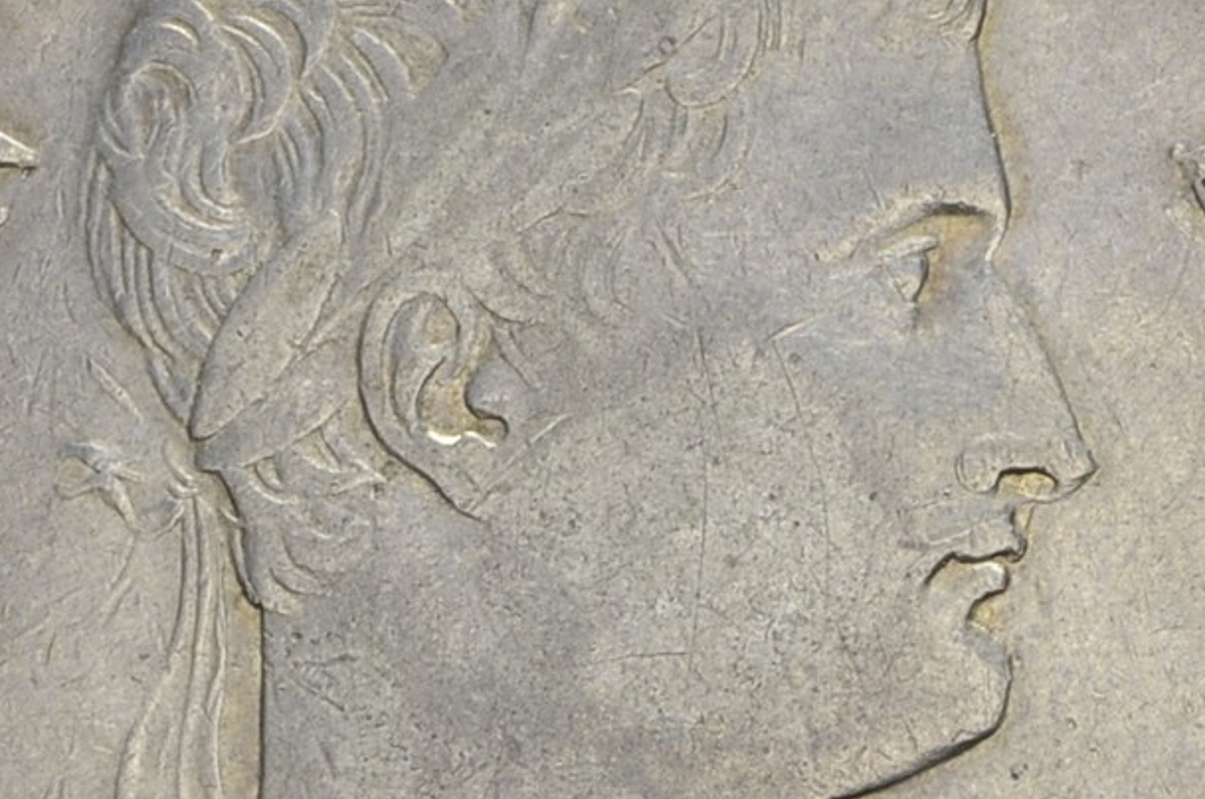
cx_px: 1670
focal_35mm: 279
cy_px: 1165
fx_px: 9324
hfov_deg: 7.3
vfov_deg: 4.9
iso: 400
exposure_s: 1/250
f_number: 14
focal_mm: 46
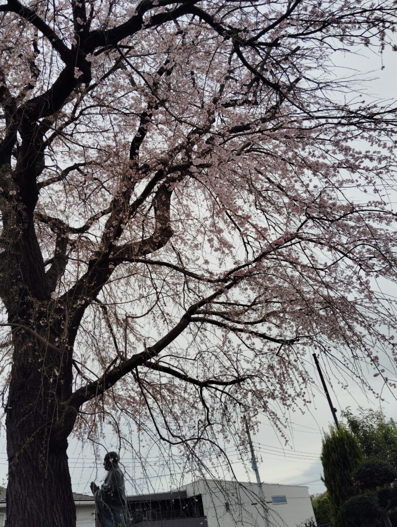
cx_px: 198
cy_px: 264
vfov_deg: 63.4
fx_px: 427
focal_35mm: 28
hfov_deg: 49.9
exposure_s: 1/297
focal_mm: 4.22
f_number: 1.8
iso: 50
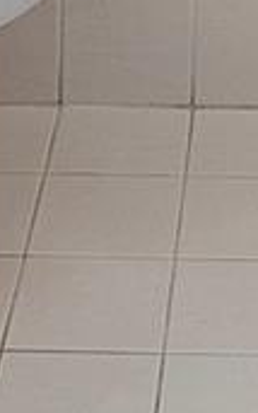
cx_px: 323
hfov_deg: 7.1
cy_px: -943
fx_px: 2057
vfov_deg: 8.8
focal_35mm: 183
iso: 100
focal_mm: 10
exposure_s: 1/6
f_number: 11
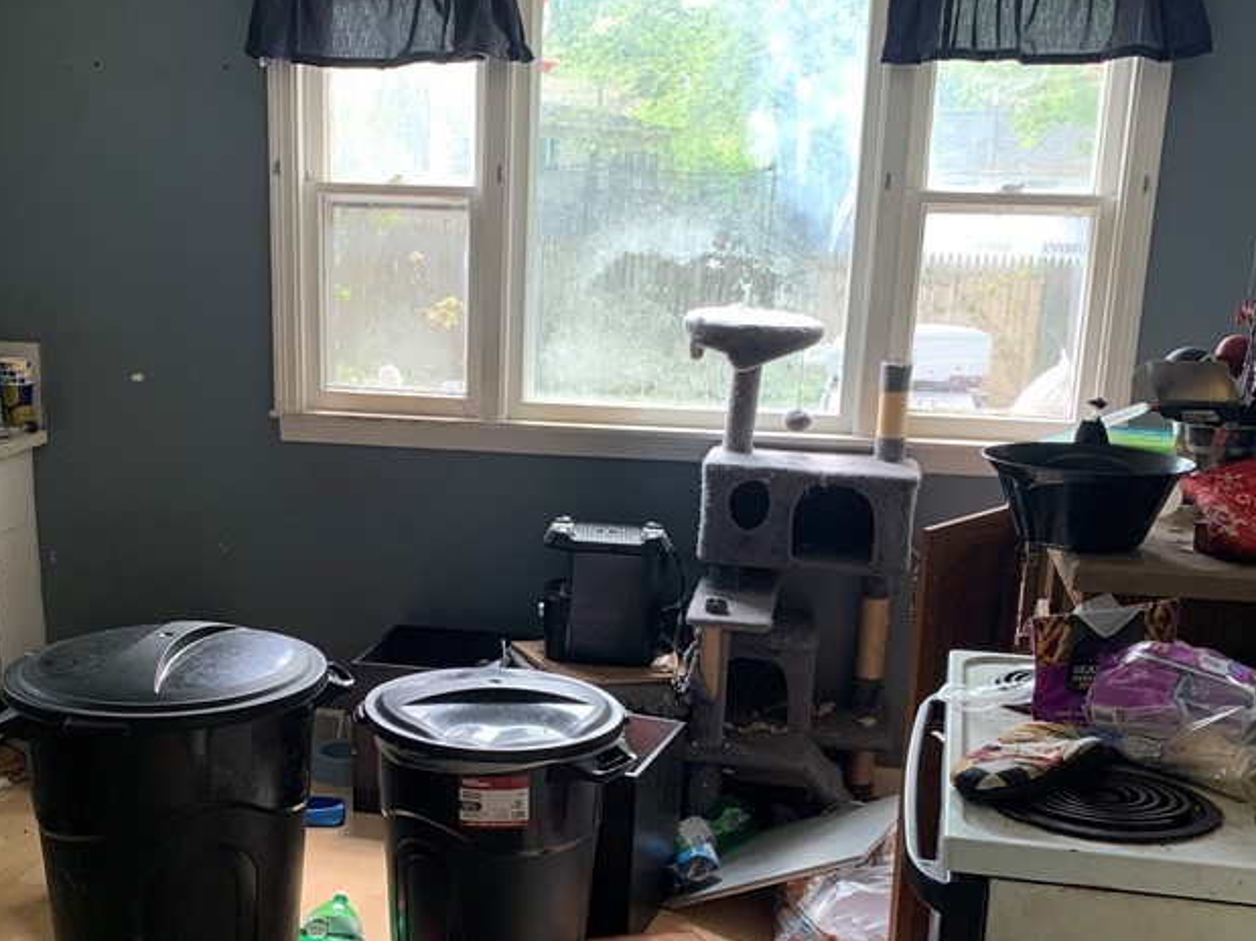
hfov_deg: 43.5
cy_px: 641
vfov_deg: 33.2
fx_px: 1560
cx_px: 479
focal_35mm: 43
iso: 100
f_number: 1.8
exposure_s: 1/83
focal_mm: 4.25
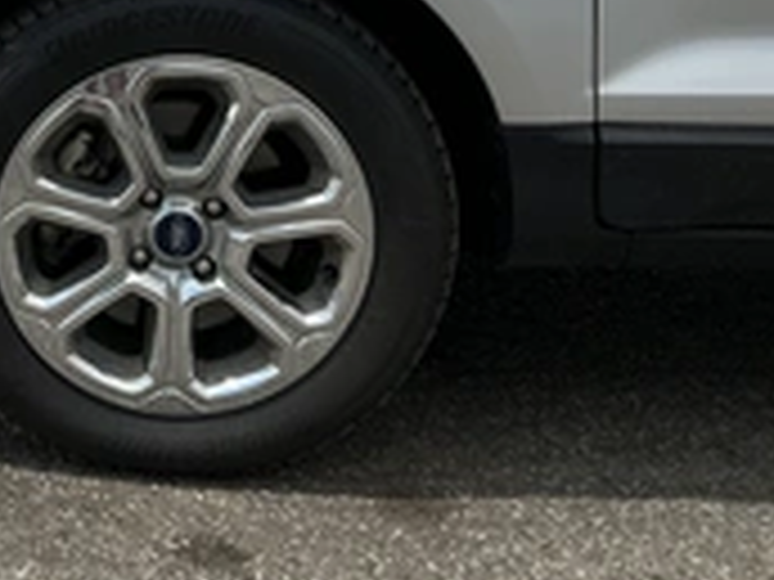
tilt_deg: -12.5
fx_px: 1453
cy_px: 27
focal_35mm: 65
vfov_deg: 21.9
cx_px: -117
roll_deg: -1.6
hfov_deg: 26.9
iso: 25
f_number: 1.8
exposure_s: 1/2801
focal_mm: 3
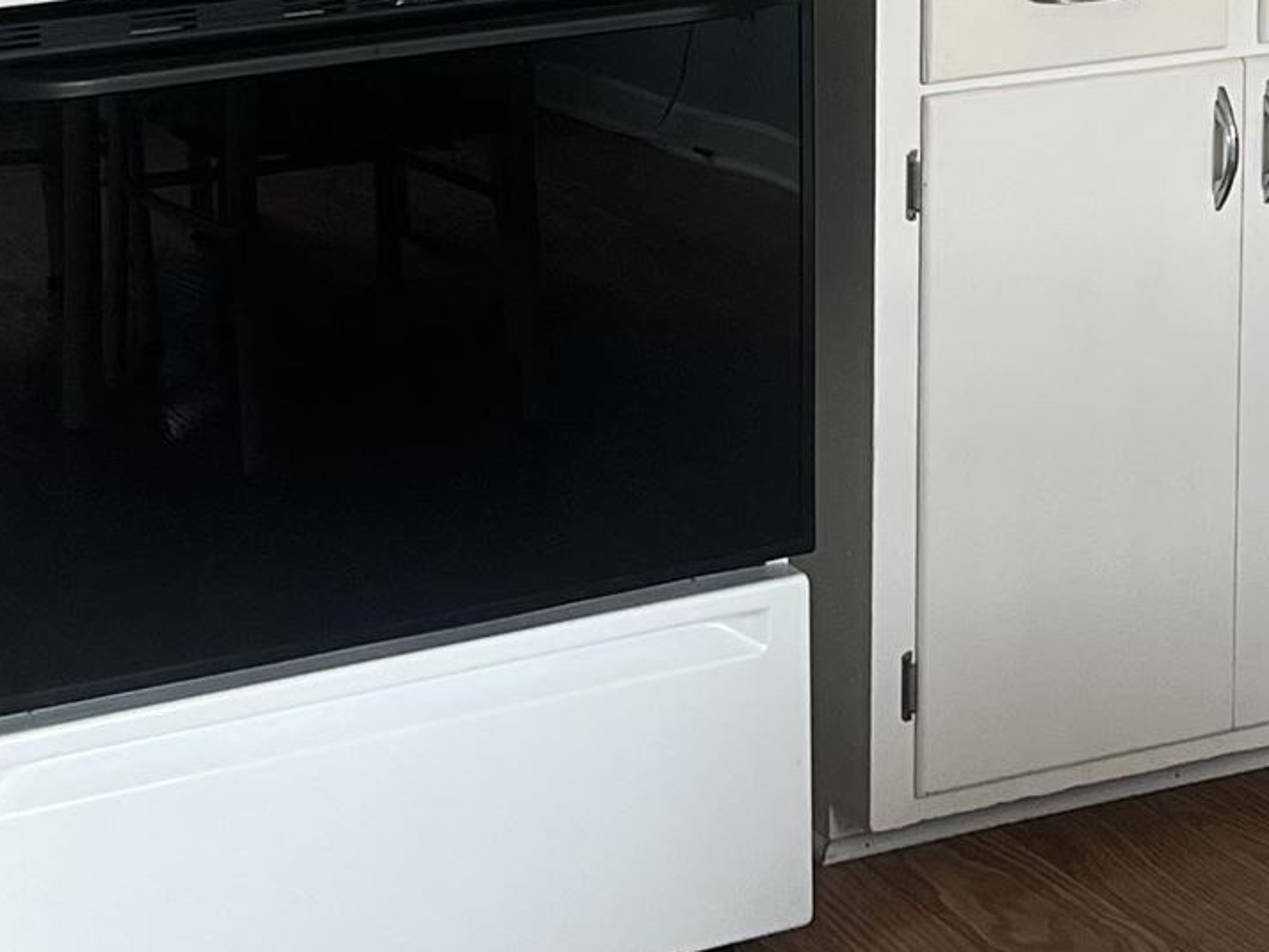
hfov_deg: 17.5
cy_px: -237
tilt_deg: -8.3
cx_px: 788
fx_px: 4107
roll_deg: +0.0
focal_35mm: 112
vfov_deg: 12.8
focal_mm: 5.7
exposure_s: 1/120
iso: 125
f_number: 1.5
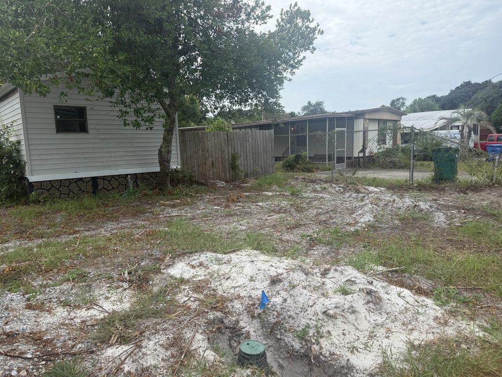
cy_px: 188
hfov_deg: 71.6
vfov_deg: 56.8
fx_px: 348
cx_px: 251
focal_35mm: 24
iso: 100
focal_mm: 6.76
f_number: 1.78
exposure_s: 1/2611
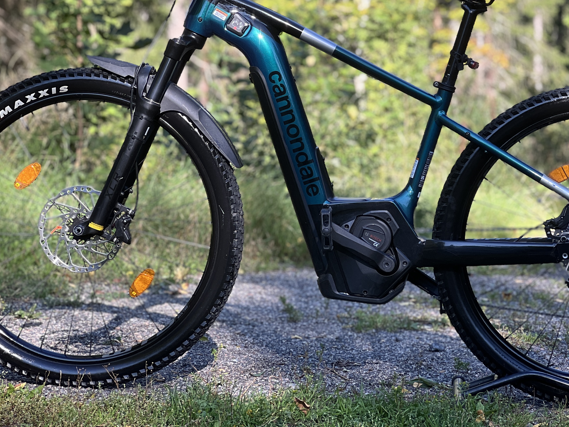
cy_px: 116
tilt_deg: -3.8
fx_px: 1972
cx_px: 343
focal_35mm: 120
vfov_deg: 12.3
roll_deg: +0.8
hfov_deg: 16.4
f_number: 2.8
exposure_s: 1/121
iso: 25
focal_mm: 9
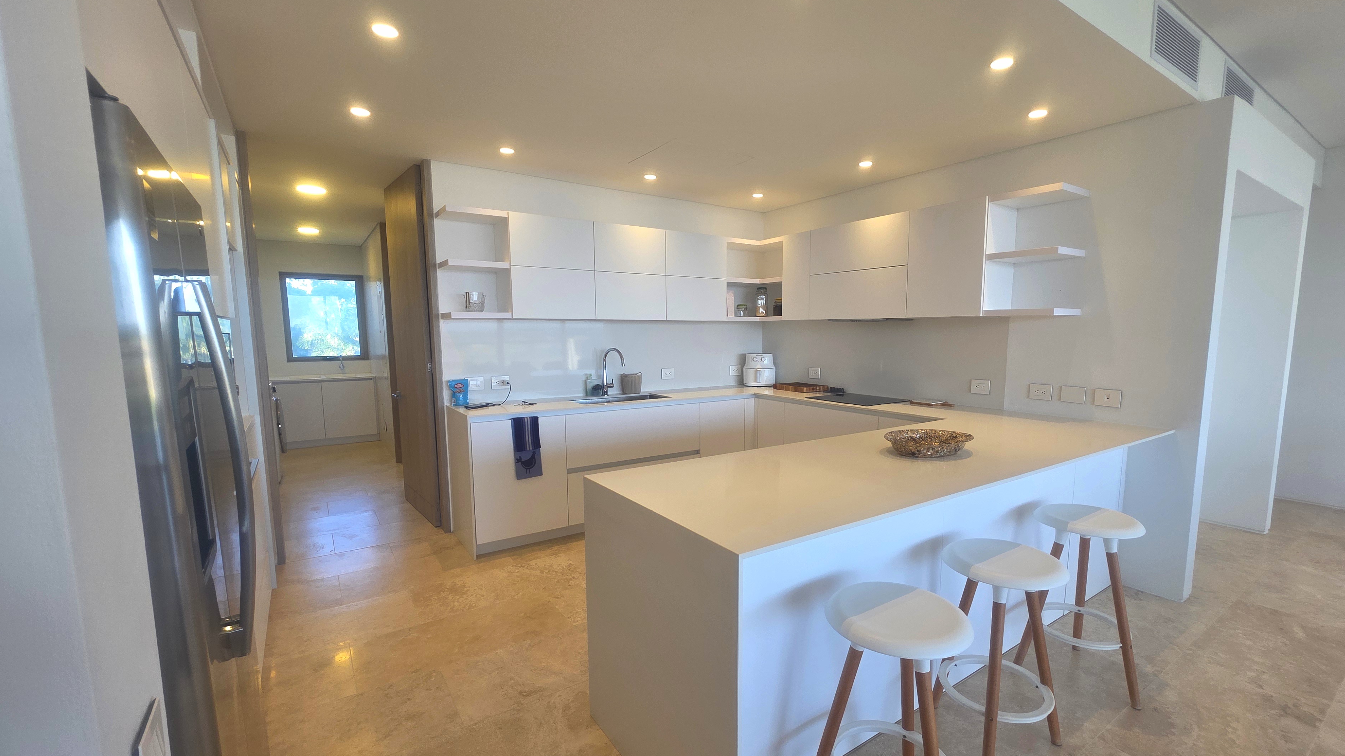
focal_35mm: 15
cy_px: 404
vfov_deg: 70.4
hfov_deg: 102.9
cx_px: 710
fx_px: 535
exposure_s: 1/120
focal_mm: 2.2
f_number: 1.9
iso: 100
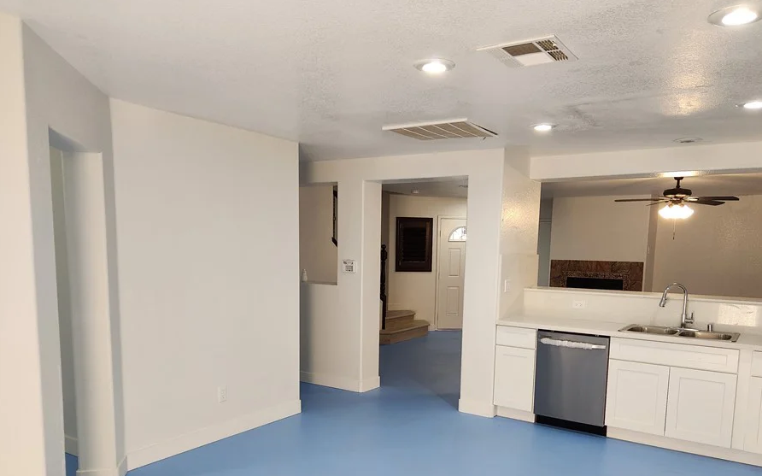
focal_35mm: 28
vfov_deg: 43.9
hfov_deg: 66.4
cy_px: 317
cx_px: 404
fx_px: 581
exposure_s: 1/120
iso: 250
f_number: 1.8
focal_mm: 5.4
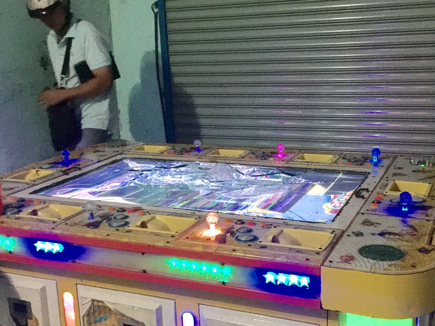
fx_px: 565
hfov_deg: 42.1
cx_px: 229
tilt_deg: -13.3
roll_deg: +2.2
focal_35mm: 45
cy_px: 178
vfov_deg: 32.2
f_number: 2.2
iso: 200
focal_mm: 4.15
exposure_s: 1/8
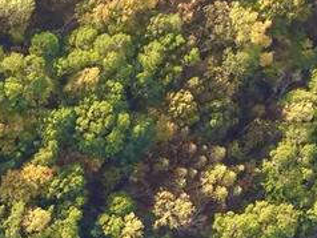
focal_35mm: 145
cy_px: 561
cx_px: -300
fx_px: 1329
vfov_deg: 9.2
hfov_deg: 12.2
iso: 120
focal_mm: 8.67
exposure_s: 1/200
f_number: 1.8
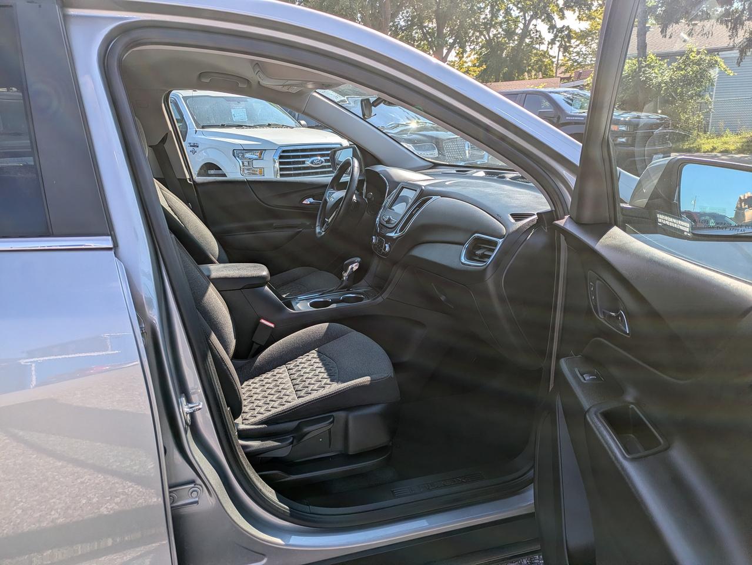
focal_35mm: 25
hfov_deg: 69.4
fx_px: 543
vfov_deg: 54.9
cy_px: 282
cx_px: 376
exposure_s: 1/1147
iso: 40
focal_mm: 5.43
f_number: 1.89
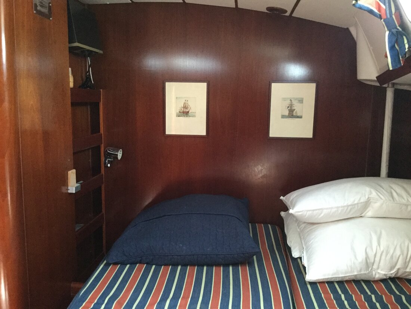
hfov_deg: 58.4
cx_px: 206
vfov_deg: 45.4
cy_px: 154
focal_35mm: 31
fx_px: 368
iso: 250
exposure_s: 1/25
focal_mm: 3.3
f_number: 2.4
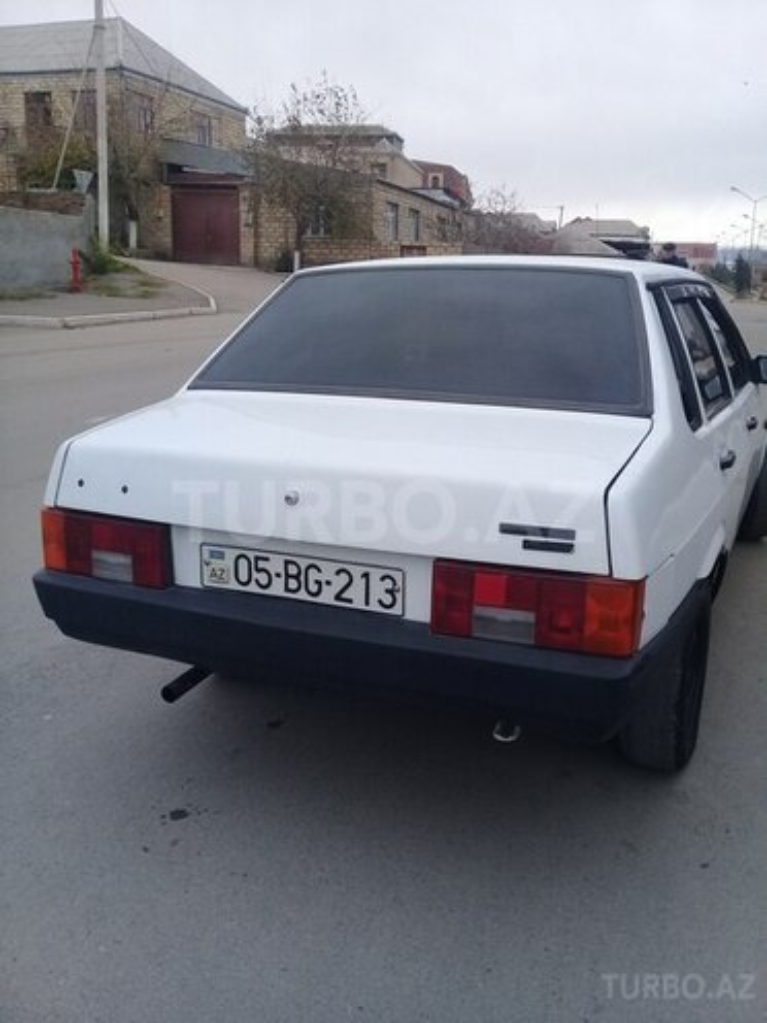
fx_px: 916
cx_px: 384
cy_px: 512
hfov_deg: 45.4
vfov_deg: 58.4
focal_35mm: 31
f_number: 2.2
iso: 50
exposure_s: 1/173
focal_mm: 3.3
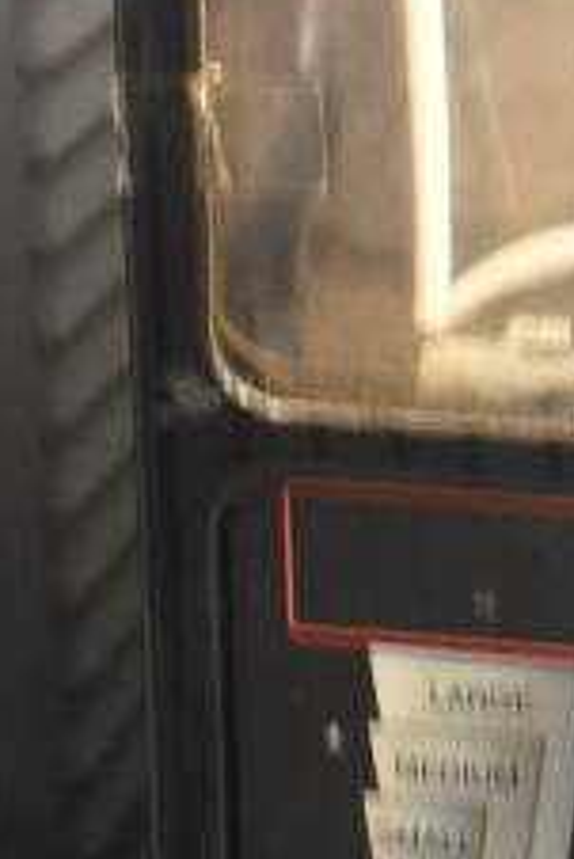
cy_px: -502
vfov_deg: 16.7
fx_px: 2603
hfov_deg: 11.7
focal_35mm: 109
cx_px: 1023
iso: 2500
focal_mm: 18
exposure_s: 1/30
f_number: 3.5
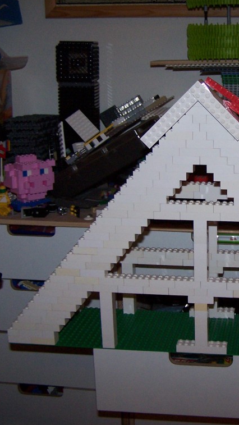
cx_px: 234
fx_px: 631
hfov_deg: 20.8
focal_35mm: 56
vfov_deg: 37.2
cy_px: 211
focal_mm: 6.3
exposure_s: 1/60
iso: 140
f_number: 2.8
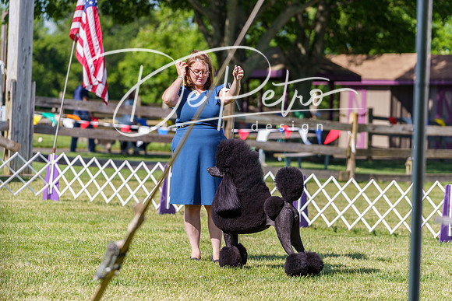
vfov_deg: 8.6
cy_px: 150
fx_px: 1997
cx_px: 226
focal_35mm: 159
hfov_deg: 12.9
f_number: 4
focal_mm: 159
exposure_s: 1/1250
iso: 250
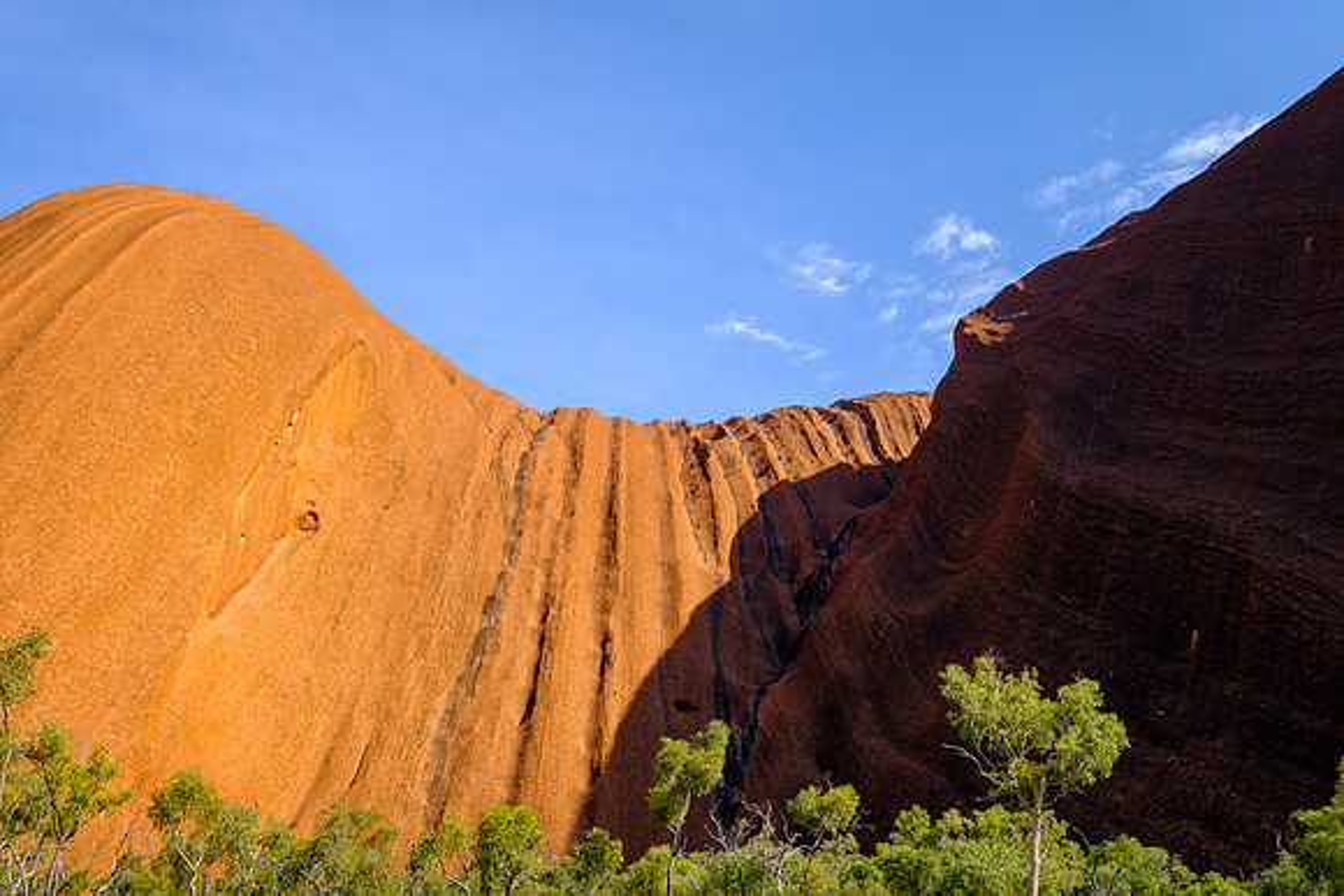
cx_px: 672
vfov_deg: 36.9
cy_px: 448
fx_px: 1344
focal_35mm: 36
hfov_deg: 53.1
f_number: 8
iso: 200
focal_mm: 24
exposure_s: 1/320
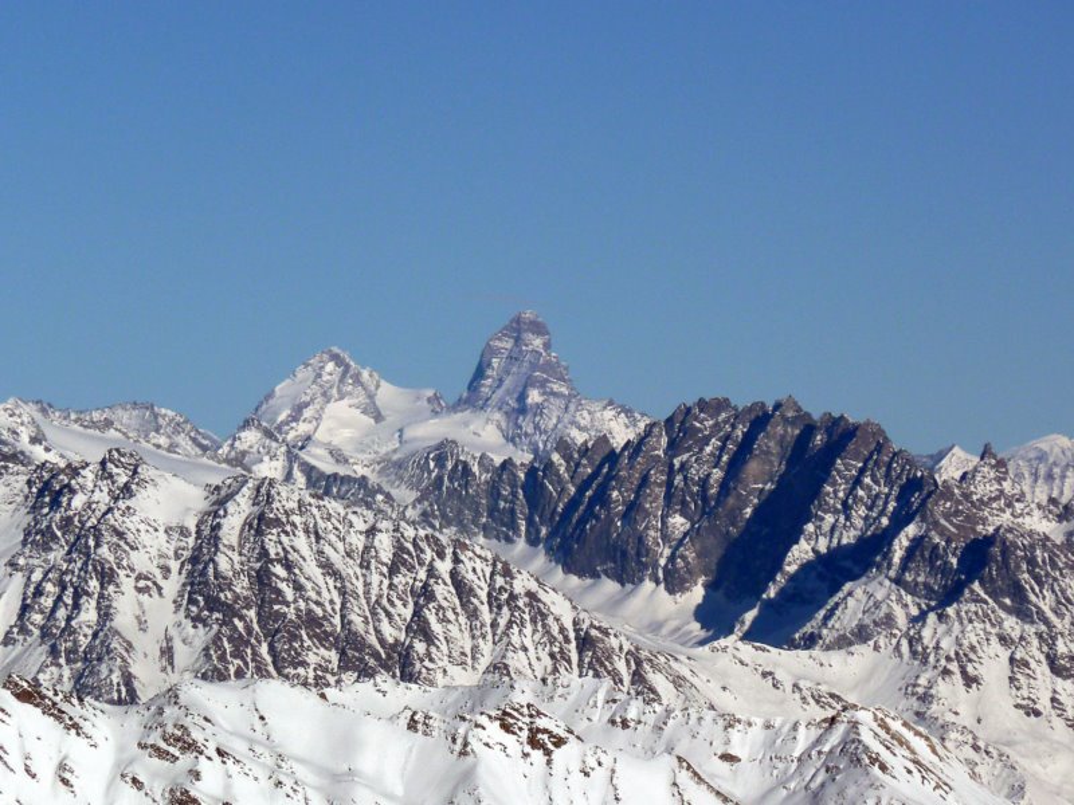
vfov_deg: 3.7
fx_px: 12379
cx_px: 537
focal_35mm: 399
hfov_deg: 5.0
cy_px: 402
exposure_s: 1/800
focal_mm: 49.2
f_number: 6.3
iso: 80
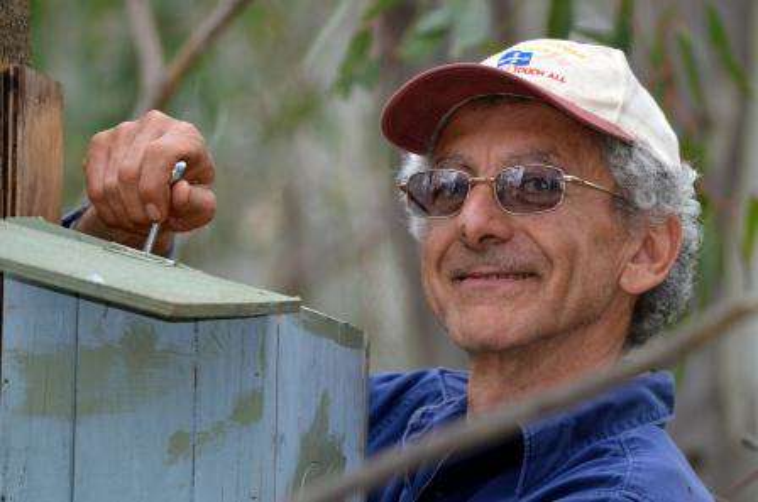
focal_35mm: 450
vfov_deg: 3.0
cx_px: 379
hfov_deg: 4.6
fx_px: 9458
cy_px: 251
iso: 200
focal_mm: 300
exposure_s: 1/200
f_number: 5
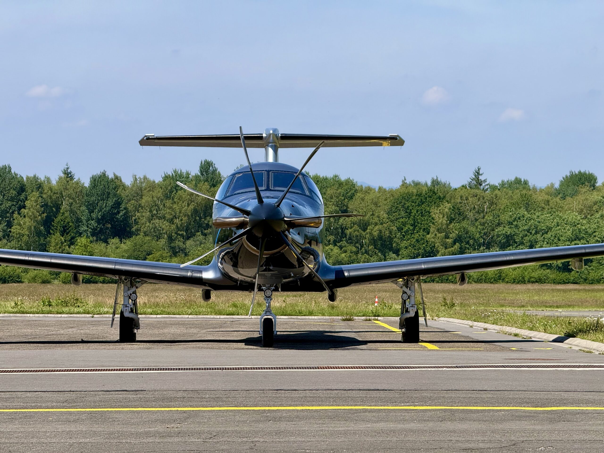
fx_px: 2094
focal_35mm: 120
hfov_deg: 16.4
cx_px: 302
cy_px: 226
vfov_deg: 12.3
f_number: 2.8
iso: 50
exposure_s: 1/1451
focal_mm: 15.66
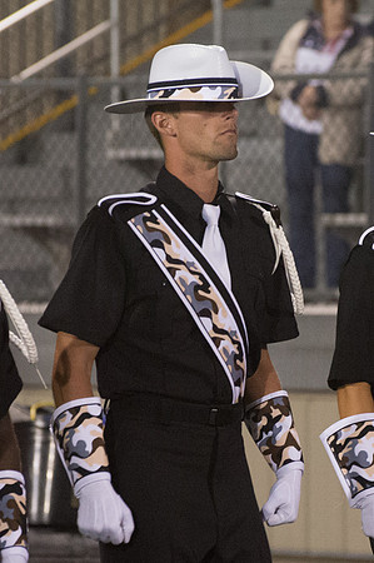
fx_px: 5646
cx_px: 251
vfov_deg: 5.7
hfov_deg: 3.8
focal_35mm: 361
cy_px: 335
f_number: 4.8
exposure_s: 1/160
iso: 9000
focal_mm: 155
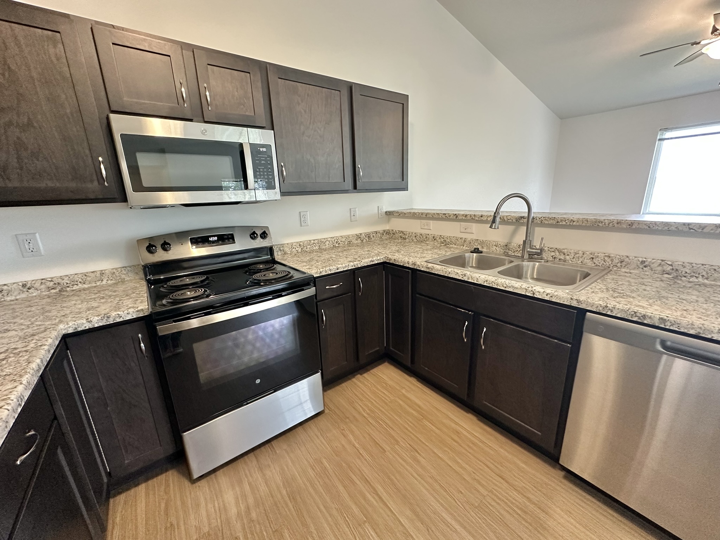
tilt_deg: -14.3
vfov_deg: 85.7
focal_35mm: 14
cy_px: 270
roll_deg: +2.5
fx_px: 291
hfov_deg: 102.1
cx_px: 360
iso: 320
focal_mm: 2.22
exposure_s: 1/60
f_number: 2.2
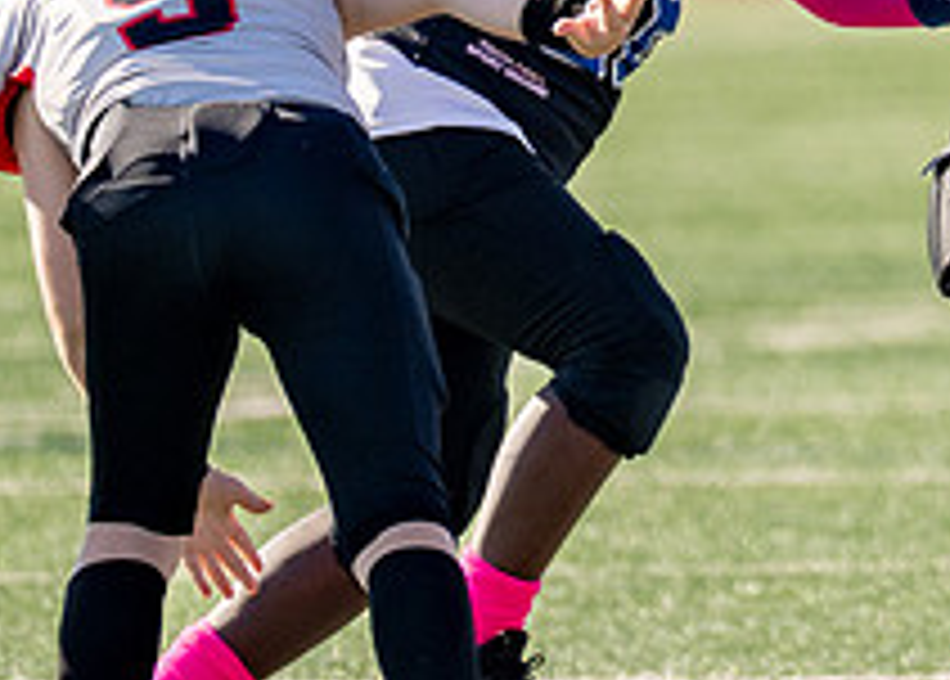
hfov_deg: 1.8
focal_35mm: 1135
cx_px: 832
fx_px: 30643
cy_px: 49
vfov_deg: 1.3
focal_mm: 200
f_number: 2.8
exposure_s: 1/2000
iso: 160
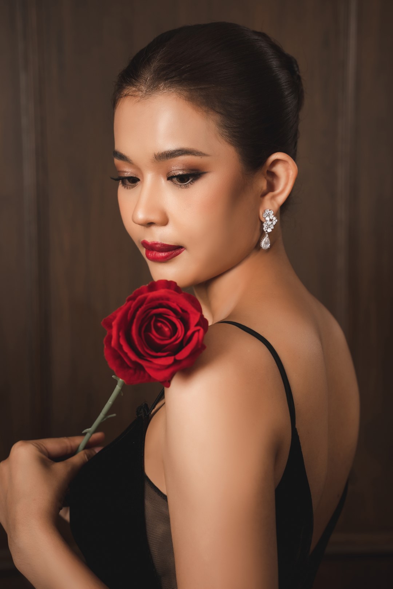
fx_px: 966
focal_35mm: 59
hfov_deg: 23.0
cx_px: 196
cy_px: 294
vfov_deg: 33.9
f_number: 5
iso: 160
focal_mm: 59
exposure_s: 1/200
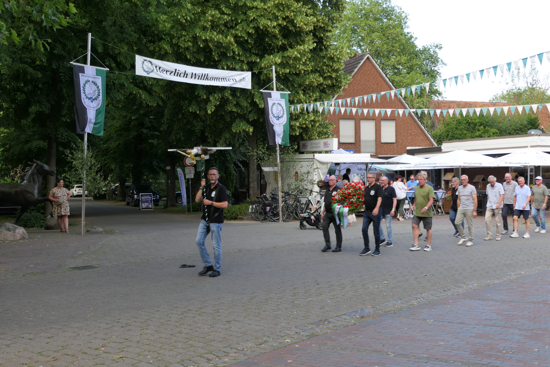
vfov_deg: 29.2
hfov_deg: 42.7
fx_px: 703
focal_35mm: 46
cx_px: 275
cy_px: 184
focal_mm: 16.9
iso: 125
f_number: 3.5
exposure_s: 1/100
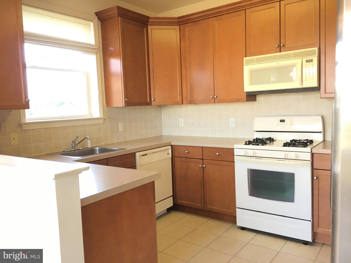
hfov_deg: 61.7
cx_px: 176
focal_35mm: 29
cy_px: 132
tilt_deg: -5.5
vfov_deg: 48.2
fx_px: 294
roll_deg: +2.1
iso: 50
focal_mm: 4.15
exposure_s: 1/30
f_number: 2.2
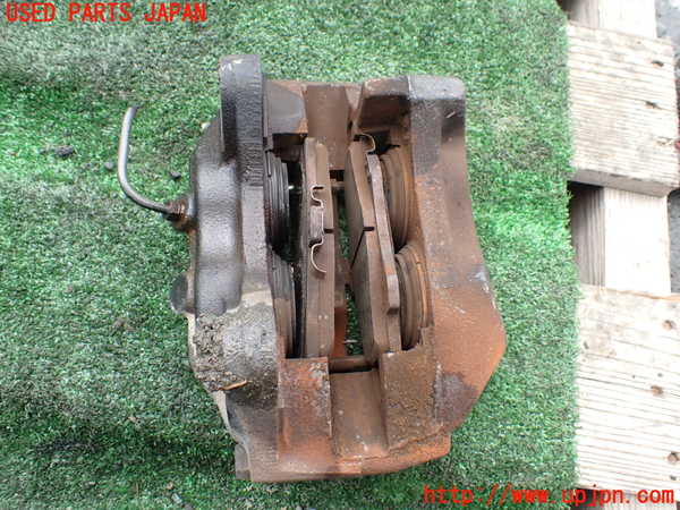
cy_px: 255
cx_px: 340
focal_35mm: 30
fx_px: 589
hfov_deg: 60.0
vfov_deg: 46.8
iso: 100
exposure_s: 1/160
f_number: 3.2
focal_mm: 5.4
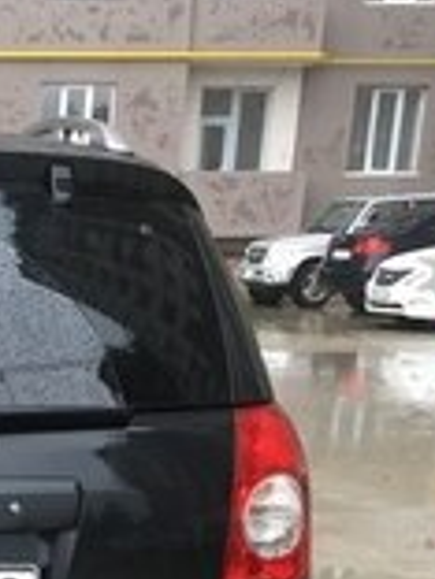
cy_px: 817
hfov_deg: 15.1
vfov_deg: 19.2
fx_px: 1541
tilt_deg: -21.5
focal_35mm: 92
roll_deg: -1.6
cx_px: -186
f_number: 2.2
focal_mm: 4.15
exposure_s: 1/33
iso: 32
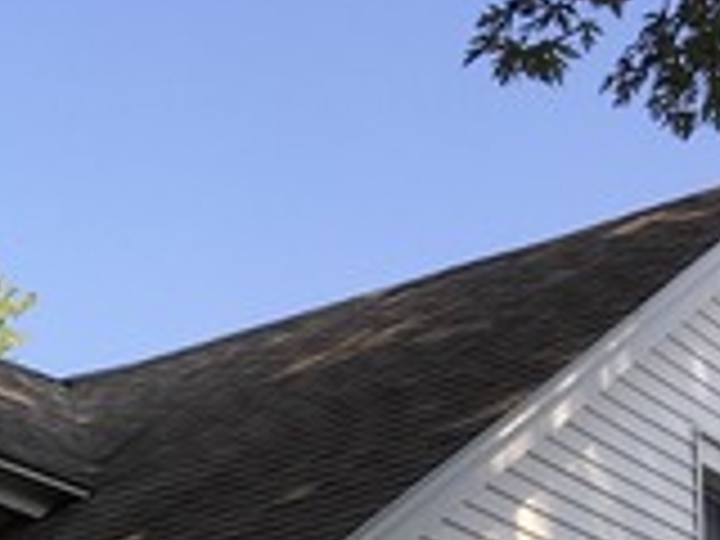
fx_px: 2413
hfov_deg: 15.9
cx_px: -266
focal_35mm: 116
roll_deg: -2.0
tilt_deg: +6.4
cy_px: 1012
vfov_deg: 11.7
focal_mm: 4.15
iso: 25
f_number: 2.2
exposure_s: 1/625
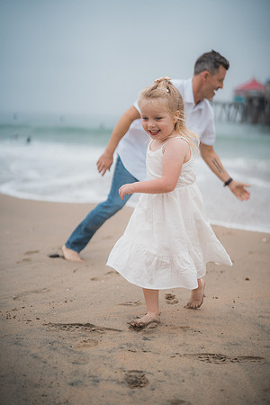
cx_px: 135
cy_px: 202
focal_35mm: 50
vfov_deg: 39.6
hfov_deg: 27.0
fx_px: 562
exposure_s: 1/4000
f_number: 1.4
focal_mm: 50
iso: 160
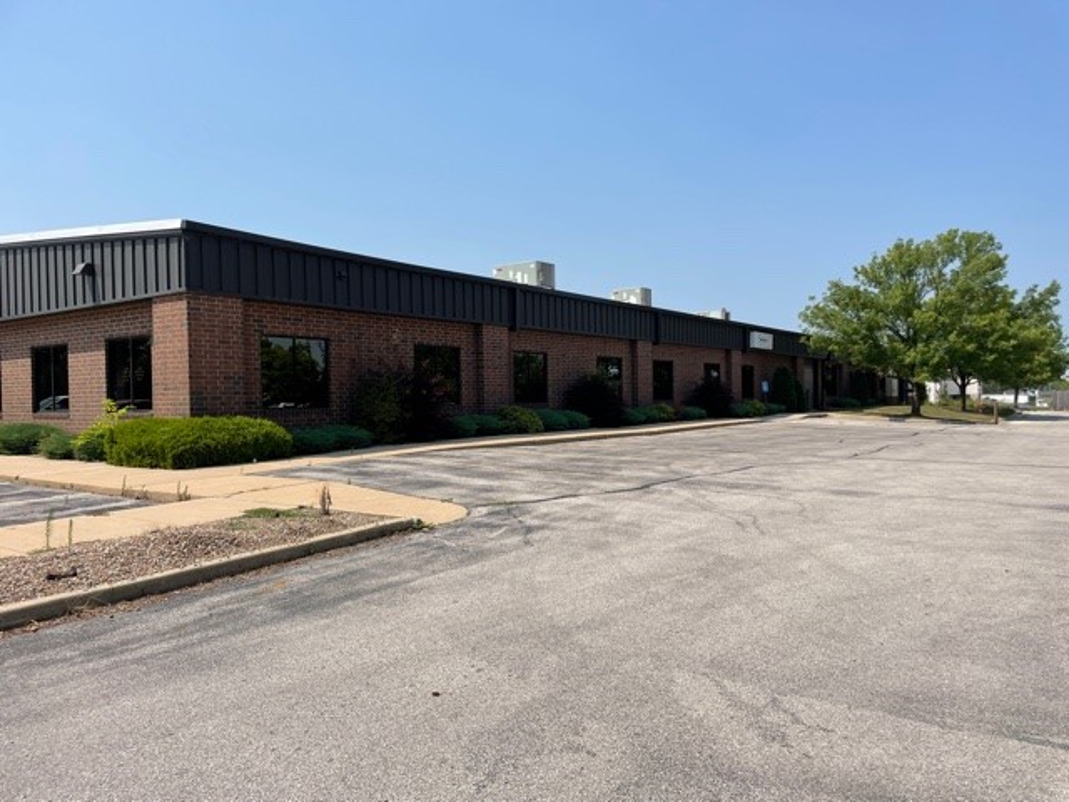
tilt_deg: -0.2
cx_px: 534
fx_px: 803
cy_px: 401
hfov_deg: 67.3
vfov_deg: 53.1
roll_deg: +1.7
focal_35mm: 26
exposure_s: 1/5291
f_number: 1.6
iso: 32
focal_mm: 4.2
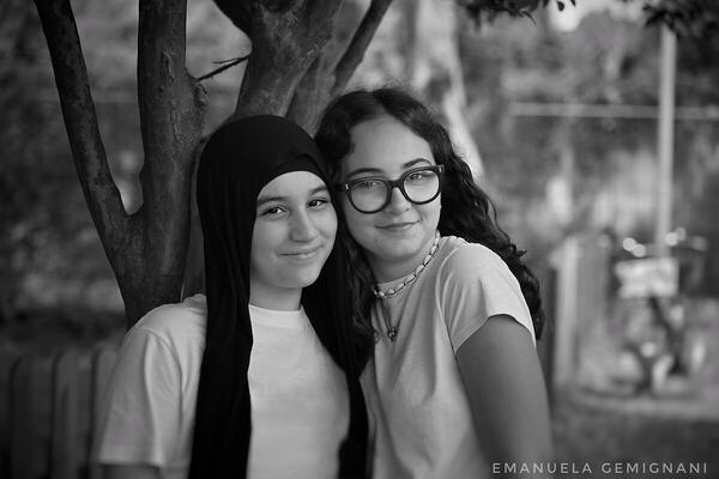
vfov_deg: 16.1
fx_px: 1698
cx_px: 360
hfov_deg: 23.9
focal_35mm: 85
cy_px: 240
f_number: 4
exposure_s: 1/631
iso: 200
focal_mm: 85
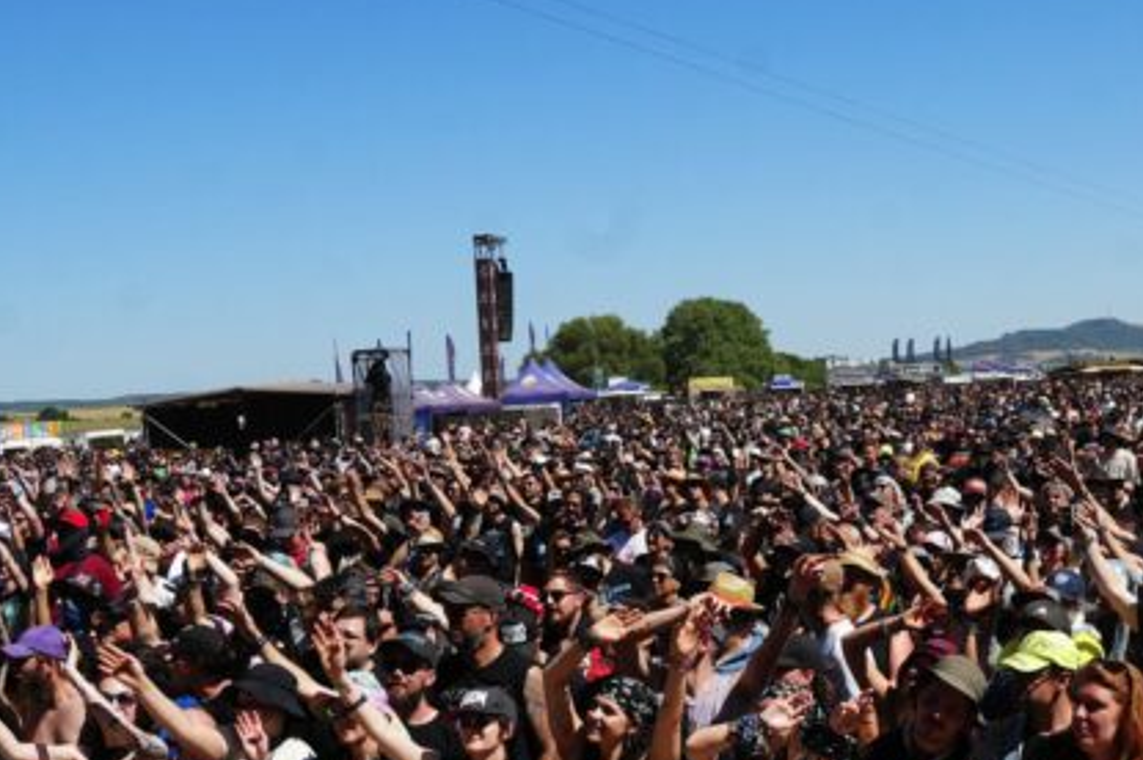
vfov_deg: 26.7
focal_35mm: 50
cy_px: 537
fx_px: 1586
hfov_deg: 38.6
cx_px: 851
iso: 100
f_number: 10
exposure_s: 1/200
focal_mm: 18
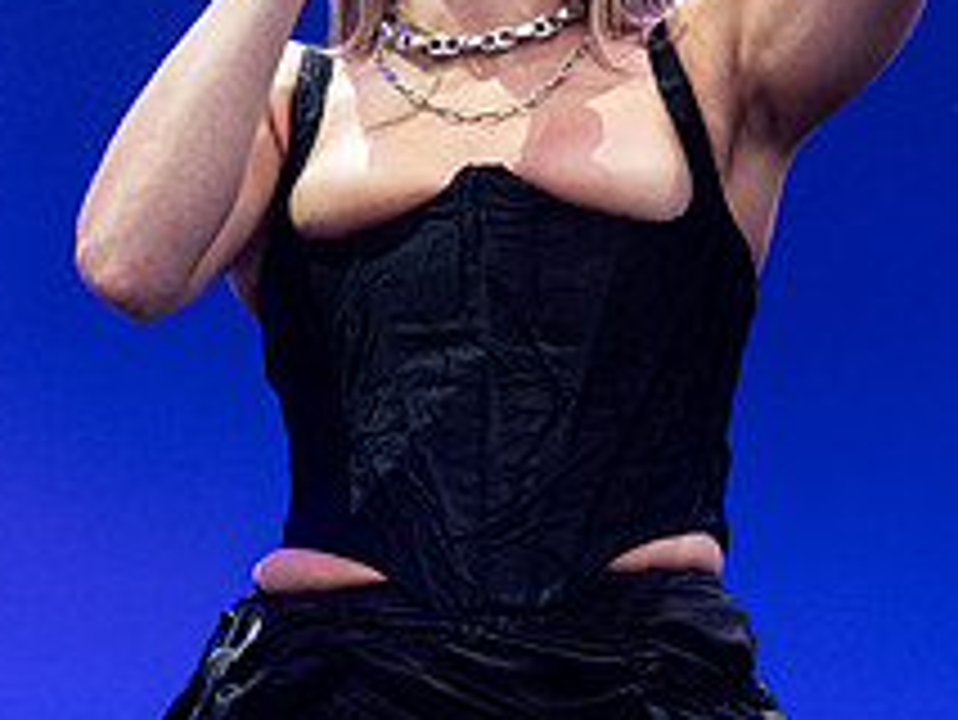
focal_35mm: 554
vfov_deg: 2.7
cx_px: 475
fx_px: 15341
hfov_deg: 3.6
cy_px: 86
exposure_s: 1/1000
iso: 640
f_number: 3.5
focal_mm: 200
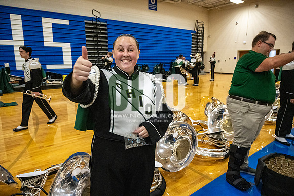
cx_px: 147
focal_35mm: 24
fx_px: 196
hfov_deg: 73.7
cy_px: 98
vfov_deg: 53.2
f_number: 4
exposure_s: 1/800
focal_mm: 24
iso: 8000
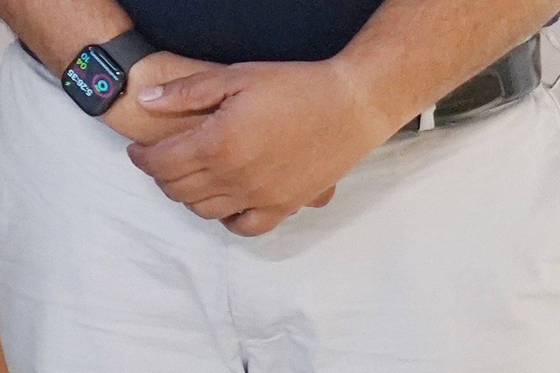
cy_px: -368
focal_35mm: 206
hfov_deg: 8.7
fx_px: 3204
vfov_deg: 6.5
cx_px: -958
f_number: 5
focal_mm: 34
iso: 6400
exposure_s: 1/160
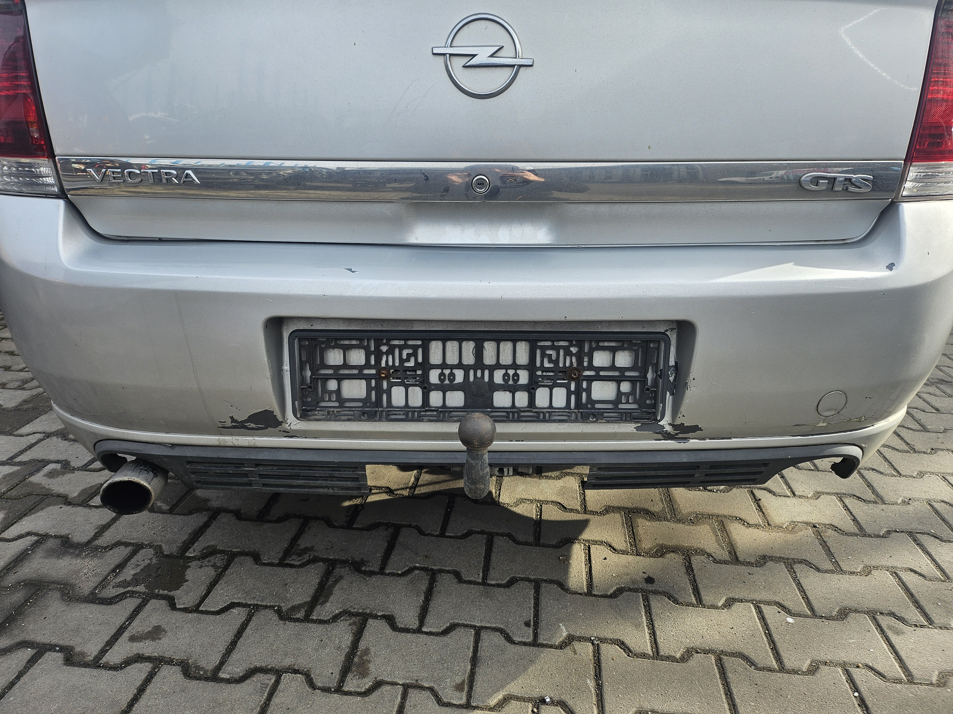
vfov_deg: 56.8
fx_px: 661
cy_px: 357
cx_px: 476
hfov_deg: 71.6
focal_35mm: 24
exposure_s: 1/1013
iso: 50
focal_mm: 5
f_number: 1.8
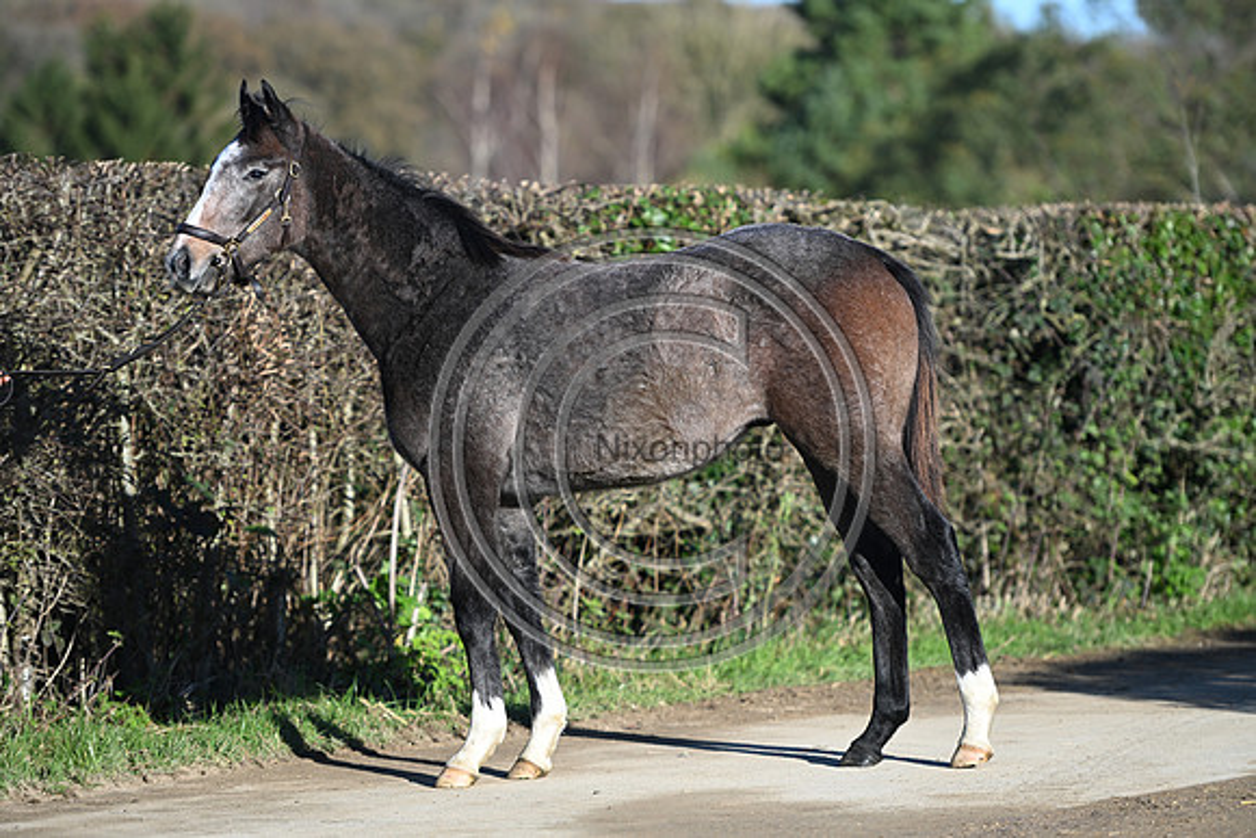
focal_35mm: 160
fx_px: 5583
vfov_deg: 8.6
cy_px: 419
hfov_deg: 12.8
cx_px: 628
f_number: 3.2
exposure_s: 1/1250
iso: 140
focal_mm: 160
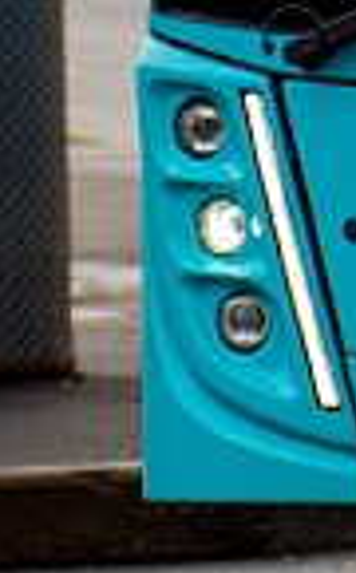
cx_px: 1384
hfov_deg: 1.9
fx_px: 10562
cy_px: -356
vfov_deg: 3.1
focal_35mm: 677
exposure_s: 1/800
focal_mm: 80
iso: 200
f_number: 4.5
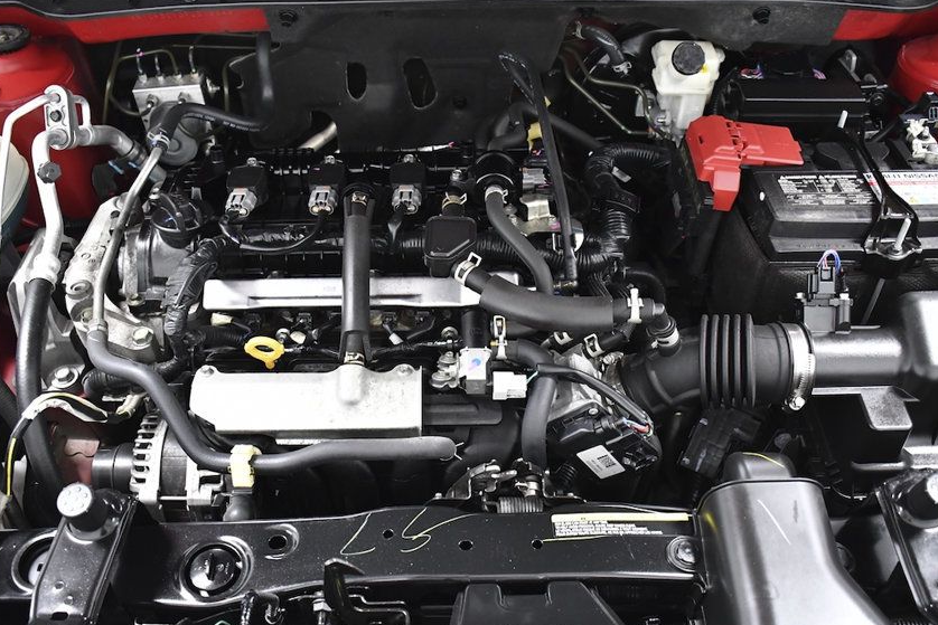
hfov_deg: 57.2
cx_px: 467
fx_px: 860
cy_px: 335
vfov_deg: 40.0
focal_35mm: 33
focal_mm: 18
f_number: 3.5
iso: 2500
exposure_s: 1/100
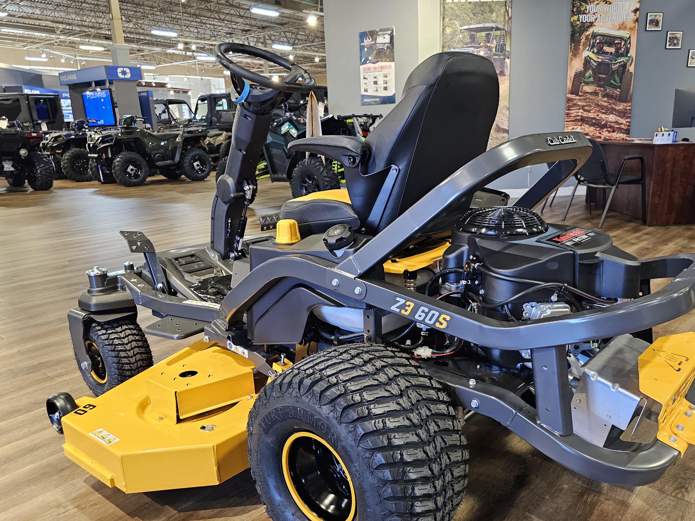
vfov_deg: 49.6
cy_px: 299
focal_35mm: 28
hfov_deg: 63.2
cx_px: 398
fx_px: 562
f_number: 1.7
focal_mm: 6.3
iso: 1000
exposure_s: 1/120
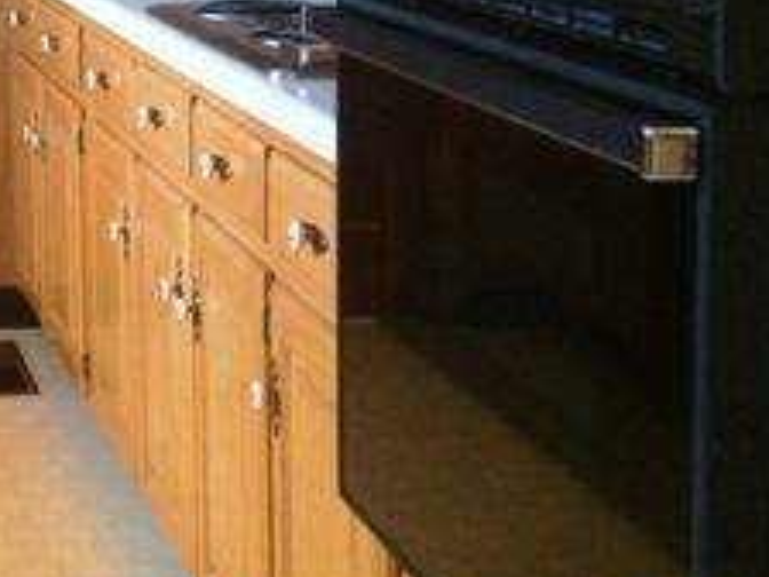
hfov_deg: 20.9
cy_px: -34
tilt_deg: -4.3
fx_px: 1844
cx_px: -288
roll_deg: +1.9
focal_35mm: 83
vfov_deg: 17.3
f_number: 2.2
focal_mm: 4.15
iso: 320
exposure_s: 1/15
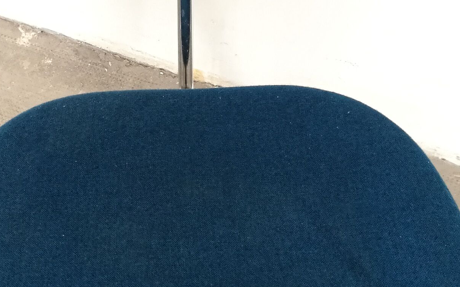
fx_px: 965
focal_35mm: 77
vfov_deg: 16.9
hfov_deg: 26.8
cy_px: 117
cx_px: 195
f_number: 2.2
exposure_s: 1/33.3
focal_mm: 4.5
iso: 160
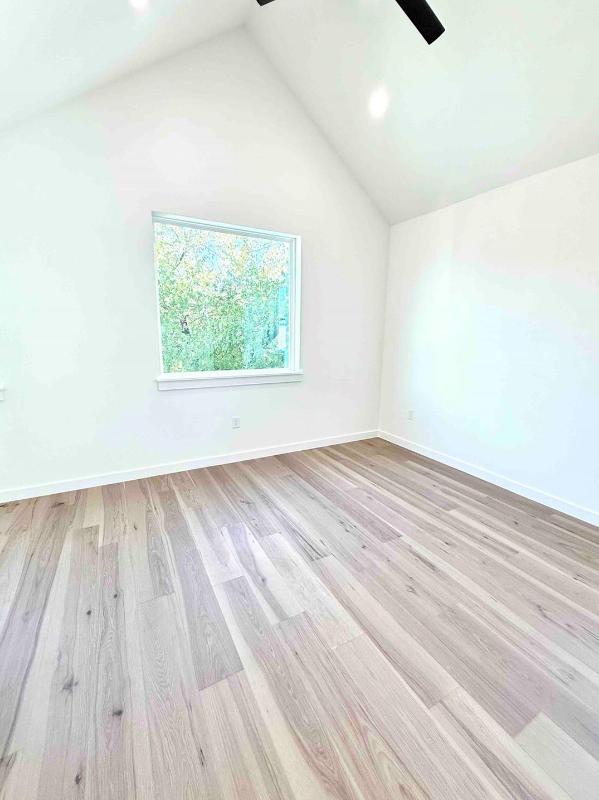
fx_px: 346
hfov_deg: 81.7
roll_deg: -1.3
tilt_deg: -10.4
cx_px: 305
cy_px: 397
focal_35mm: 15
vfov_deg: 98.2
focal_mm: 2.22
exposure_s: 1/120
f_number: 2.2
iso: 80
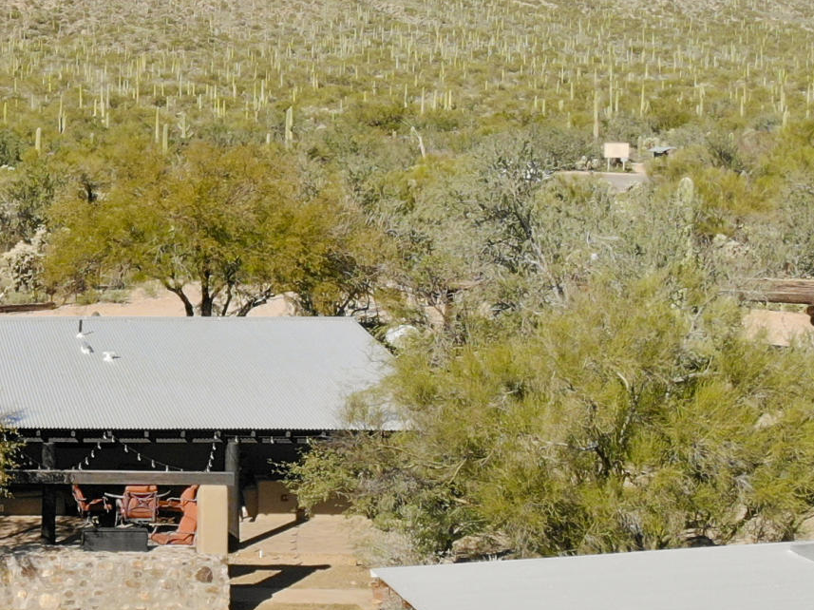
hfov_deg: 22.0
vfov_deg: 17.6
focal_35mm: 84
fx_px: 1974
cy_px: 275
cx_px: -95
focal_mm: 4.5
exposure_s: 1/1100
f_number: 2.8
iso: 100
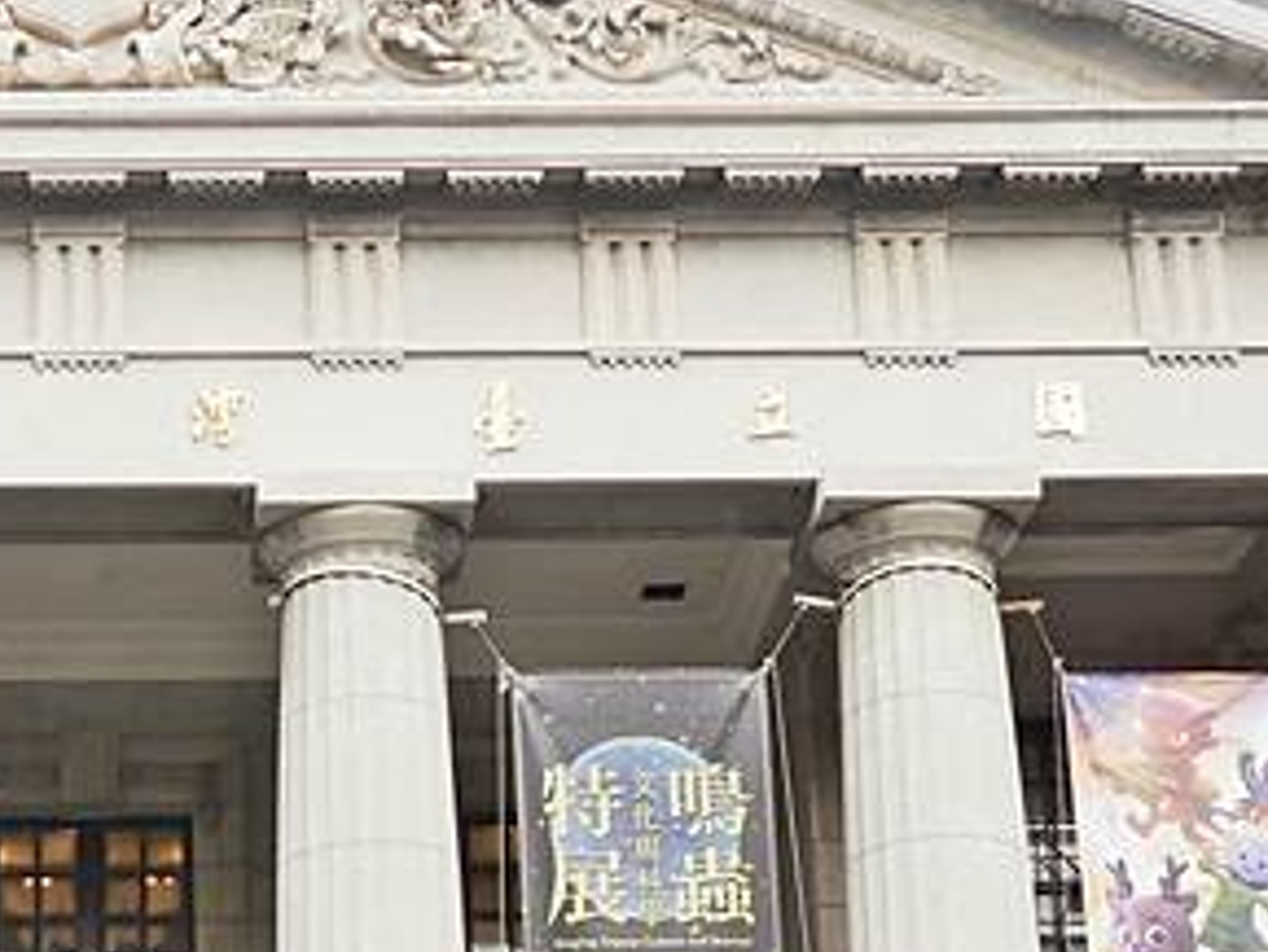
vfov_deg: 15.0
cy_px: 976
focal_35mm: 97
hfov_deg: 19.8
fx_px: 3555
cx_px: 105
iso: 200
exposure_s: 1/500
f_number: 3.5
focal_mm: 14
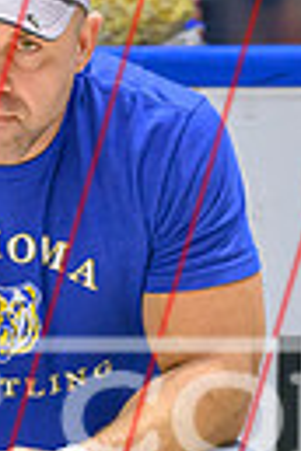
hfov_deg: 1.1
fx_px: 15325
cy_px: 451
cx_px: 14
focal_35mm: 1222
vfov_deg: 1.7
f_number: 2.8
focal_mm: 200
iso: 3600
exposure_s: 1/800
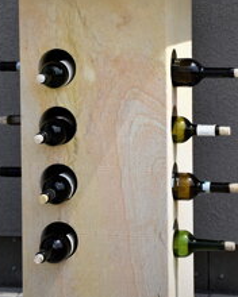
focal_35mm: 141
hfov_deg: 11.0
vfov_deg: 13.6
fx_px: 1241
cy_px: 74
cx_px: 113
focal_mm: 50
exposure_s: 1/4000
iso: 360
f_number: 4.8
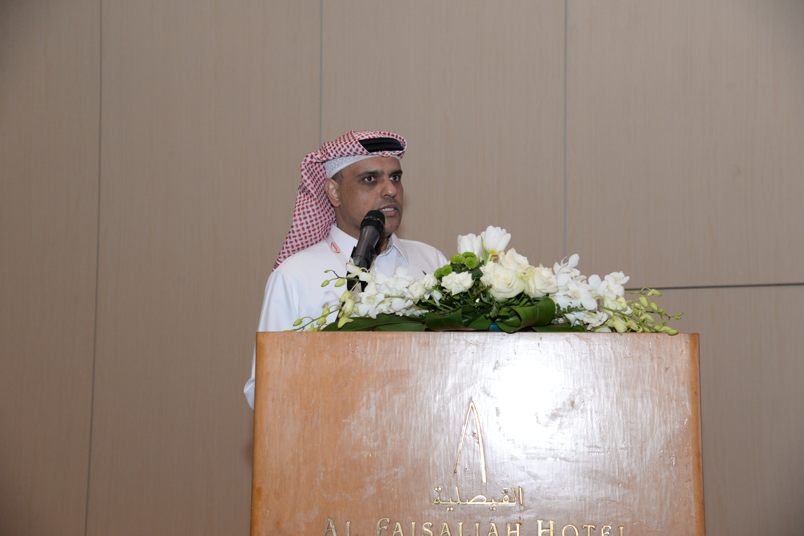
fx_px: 1675
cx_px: 402
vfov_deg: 18.2
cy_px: 268
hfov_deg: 27.0
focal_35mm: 75
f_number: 6.3
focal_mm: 75
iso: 2500
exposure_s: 1/80
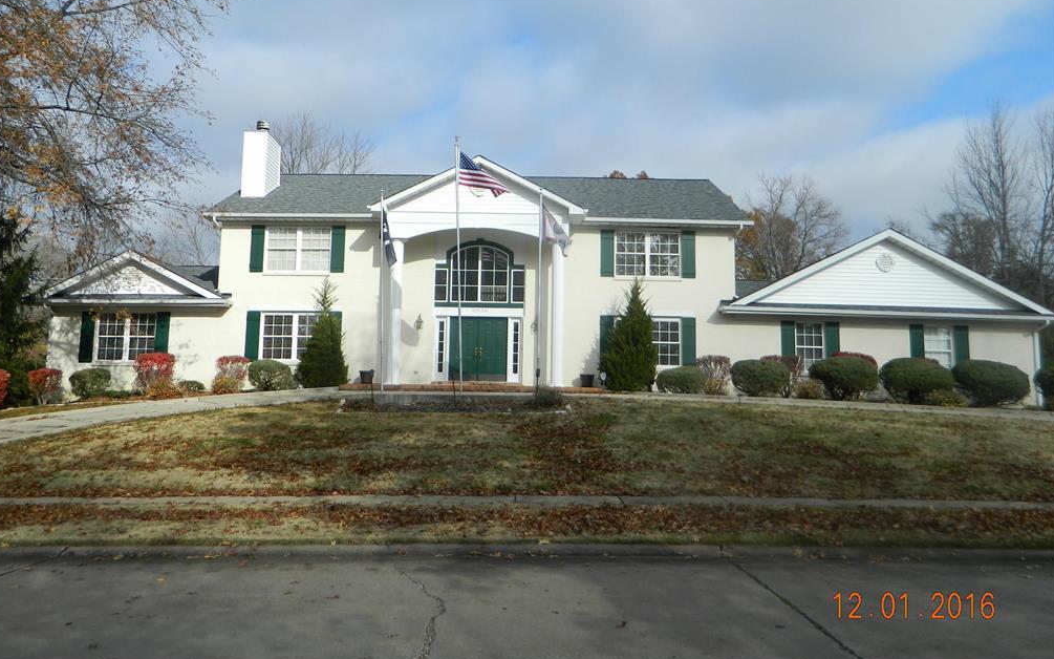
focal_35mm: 27
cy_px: 286
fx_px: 776
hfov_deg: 68.4
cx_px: 523
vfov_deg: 45.9
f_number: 8.7
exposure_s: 1/125
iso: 80
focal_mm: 4.5
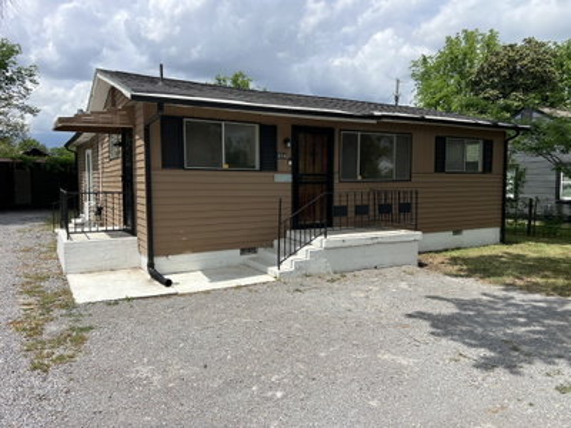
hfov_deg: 67.3
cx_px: 286
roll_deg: +0.2
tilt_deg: -4.2
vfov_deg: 53.1
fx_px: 429
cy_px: 214
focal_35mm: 26
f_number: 1.5
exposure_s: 1/5882
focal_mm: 5.7
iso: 50
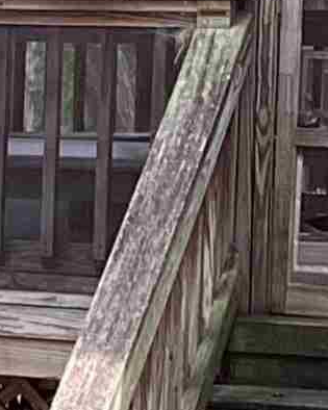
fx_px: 2865
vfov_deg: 8.2
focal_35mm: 236
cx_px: -720
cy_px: 134
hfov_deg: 6.0
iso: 25
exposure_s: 1/122
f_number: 2.4
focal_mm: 3.3
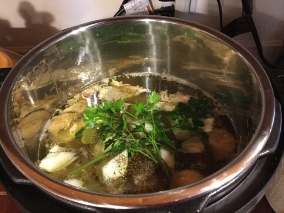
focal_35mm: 31
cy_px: 106
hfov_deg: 58.4
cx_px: 142
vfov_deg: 45.4
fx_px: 254
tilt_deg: -44.9
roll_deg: +3.0
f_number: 2.4
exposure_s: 1/15
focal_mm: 3.3
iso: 320
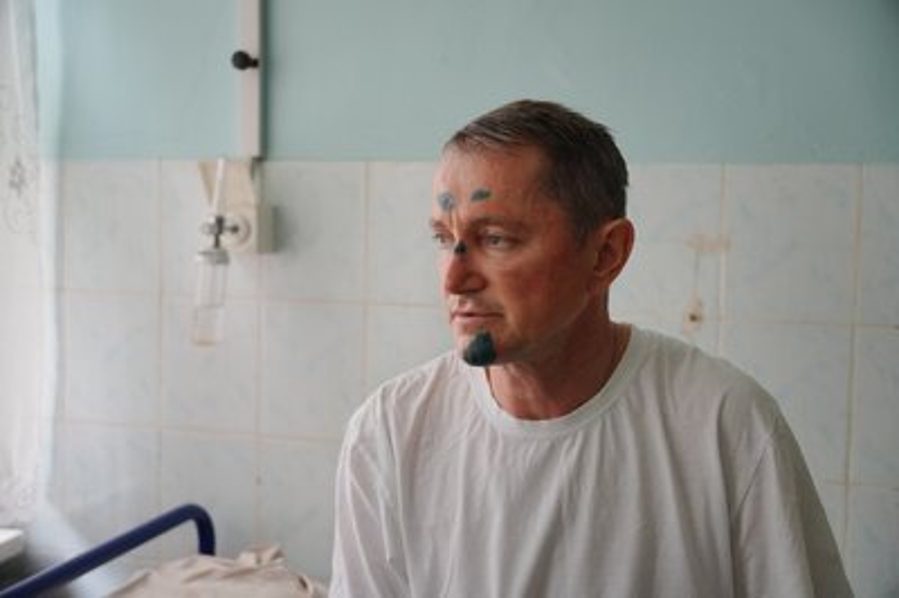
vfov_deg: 31.0
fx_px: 1078
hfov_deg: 45.3
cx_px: 450
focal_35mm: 43
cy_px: 299
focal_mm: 28.8
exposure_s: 1/160
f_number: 2.8
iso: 320
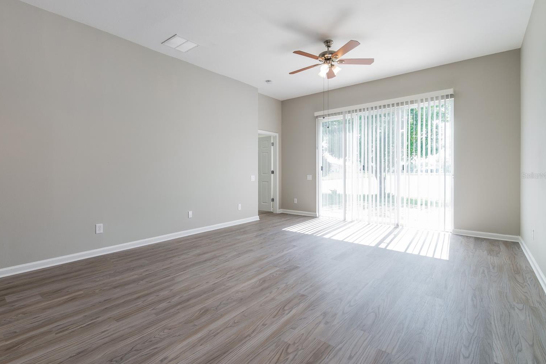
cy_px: 175
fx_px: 258
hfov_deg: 93.2
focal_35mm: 17
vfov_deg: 70.4
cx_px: 264
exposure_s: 1/25
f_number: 7.1
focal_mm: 16
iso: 100
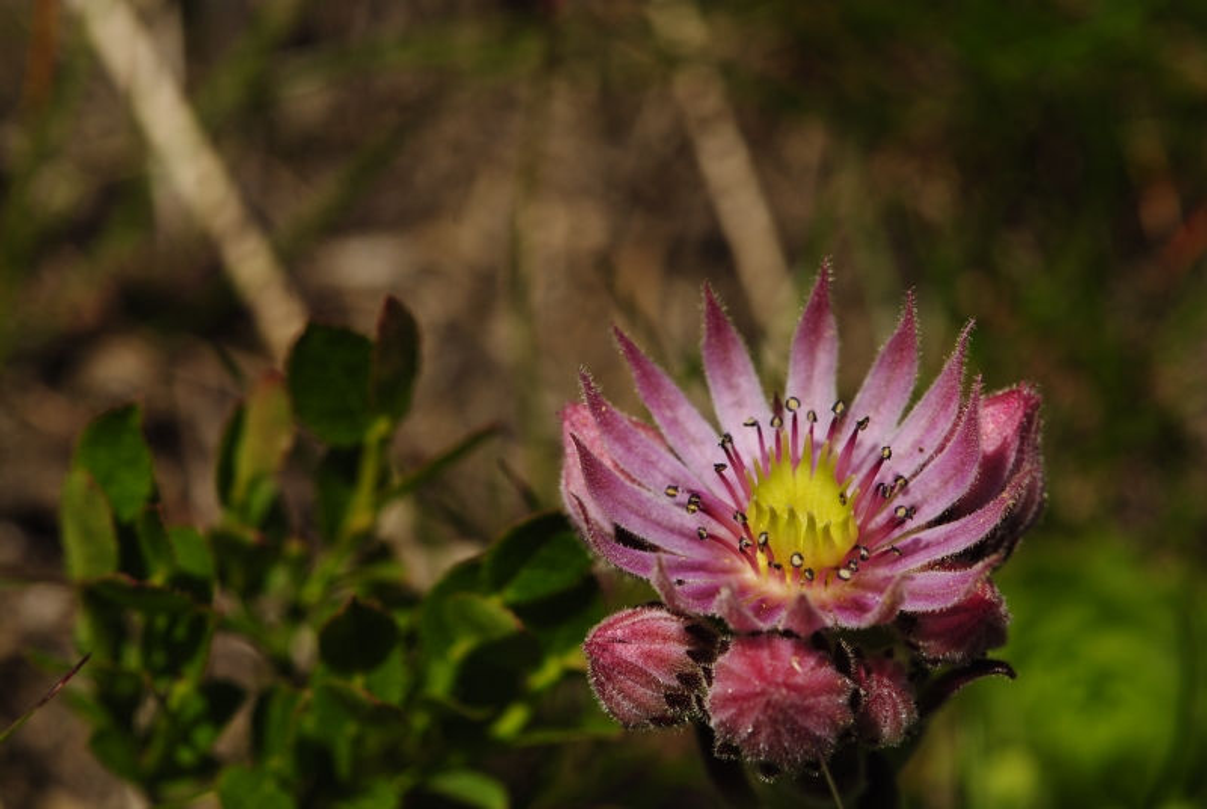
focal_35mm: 128
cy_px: 404
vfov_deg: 10.8
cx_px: 604
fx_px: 4281
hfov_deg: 16.0
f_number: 9
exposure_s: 1/320
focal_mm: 85
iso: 100
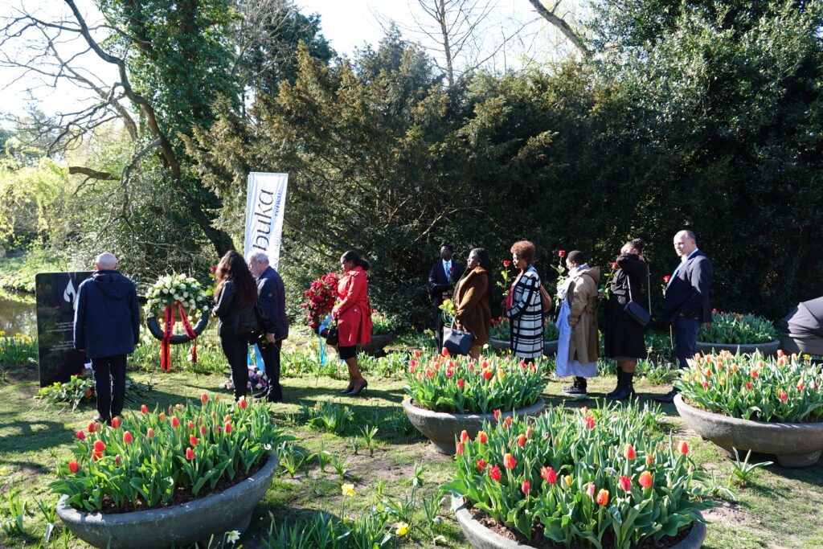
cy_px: 274
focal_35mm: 24
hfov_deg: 73.7
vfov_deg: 53.1
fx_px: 549
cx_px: 412
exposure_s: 1/250
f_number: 2.4
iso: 100
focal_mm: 8.8
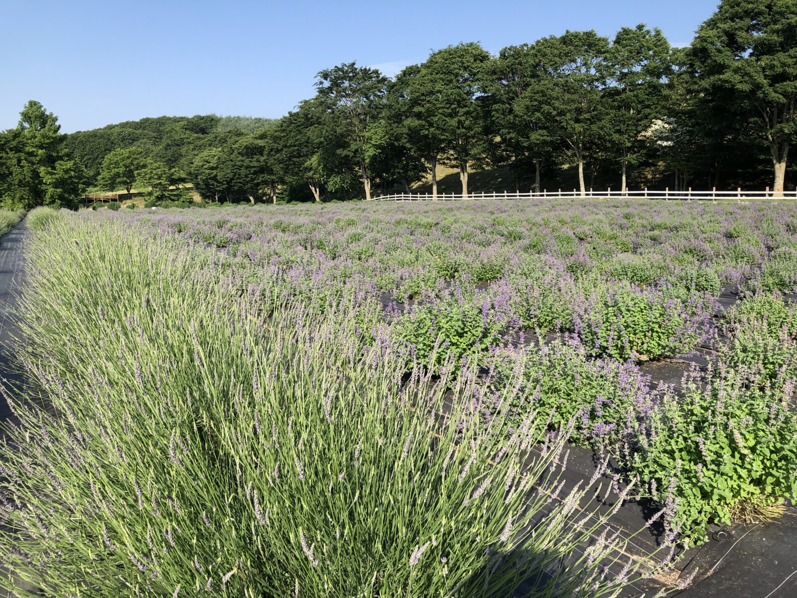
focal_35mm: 28
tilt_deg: -11.5
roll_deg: +0.2
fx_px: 645
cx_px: 398
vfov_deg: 49.7
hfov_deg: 63.4
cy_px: 299
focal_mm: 3.99
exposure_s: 1/1263
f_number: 1.8
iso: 20
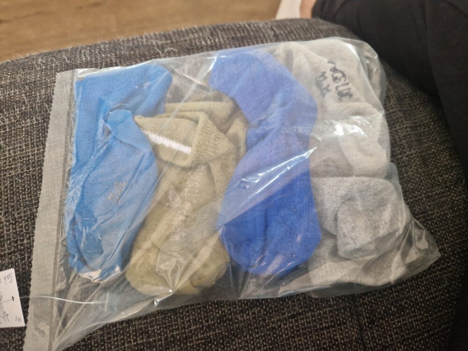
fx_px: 311
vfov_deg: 58.9
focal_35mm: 23
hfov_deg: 73.9
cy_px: 176
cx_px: 234
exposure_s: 1/100
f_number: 1.8
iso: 100
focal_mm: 5.4
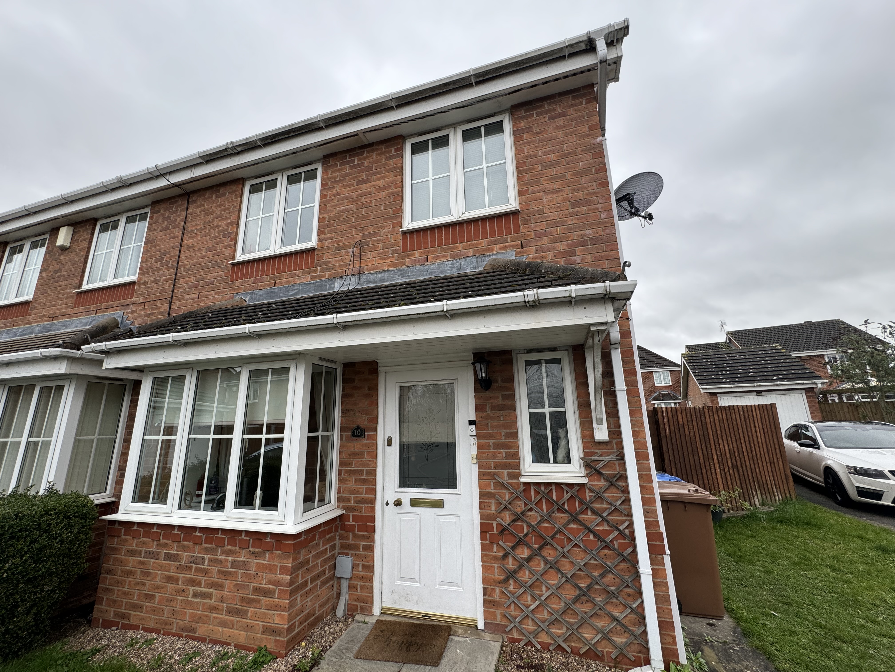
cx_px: 448
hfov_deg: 102.1
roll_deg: +0.7
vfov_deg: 85.7
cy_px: 336
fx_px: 362
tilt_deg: +13.0
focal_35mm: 14
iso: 40
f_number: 2.2
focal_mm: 2.22
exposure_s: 1/151
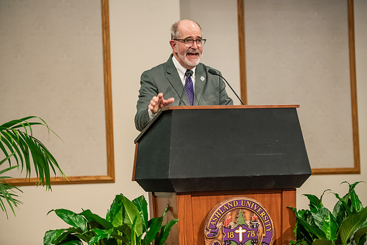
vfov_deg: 12.5
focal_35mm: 110
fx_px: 1122
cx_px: 184
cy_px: 122
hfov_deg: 18.6
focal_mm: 110
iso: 2500
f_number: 3.2
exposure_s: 1/160
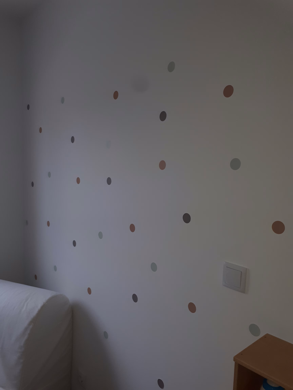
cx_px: 146
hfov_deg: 51.4
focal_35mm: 27
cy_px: 195
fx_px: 305
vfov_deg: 65.3
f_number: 1.9
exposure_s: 1/100
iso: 64
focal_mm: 3.6
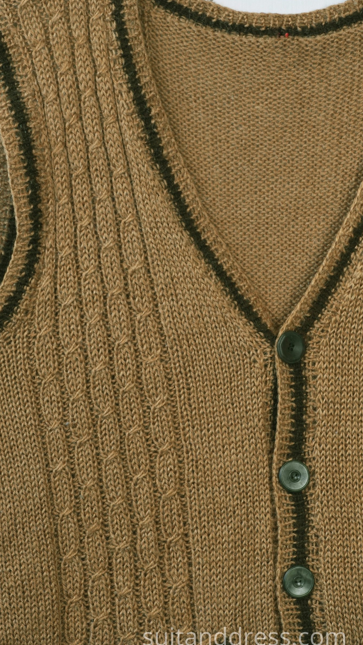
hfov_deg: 6.4
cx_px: 109
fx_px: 3233
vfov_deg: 11.4
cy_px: 286
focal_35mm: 189
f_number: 7.1
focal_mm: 100
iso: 320
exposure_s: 1/50
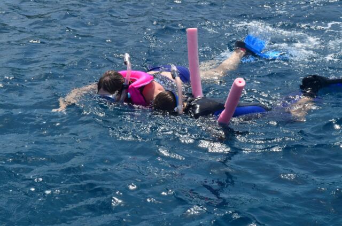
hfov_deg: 22.0
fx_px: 881
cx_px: 171
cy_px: 113
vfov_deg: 14.6
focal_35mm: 93
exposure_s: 1/160
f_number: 16
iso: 200
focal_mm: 62
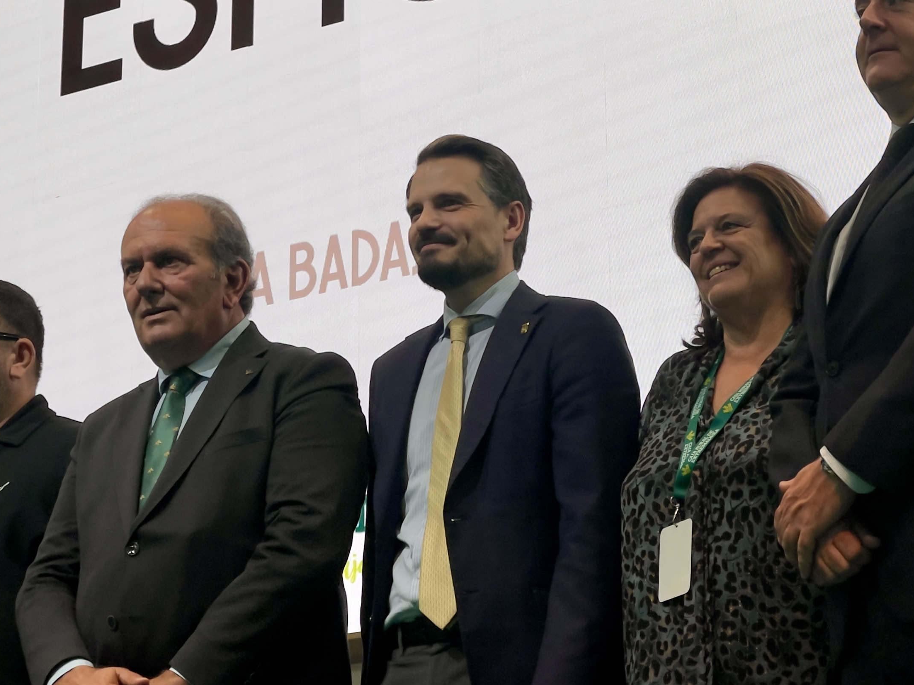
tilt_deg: +19.9
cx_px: 491
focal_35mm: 120
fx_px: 3169
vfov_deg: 12.3
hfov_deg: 16.4
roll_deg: +0.5
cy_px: 146
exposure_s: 1/120
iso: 32
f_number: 2.2
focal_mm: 7.5
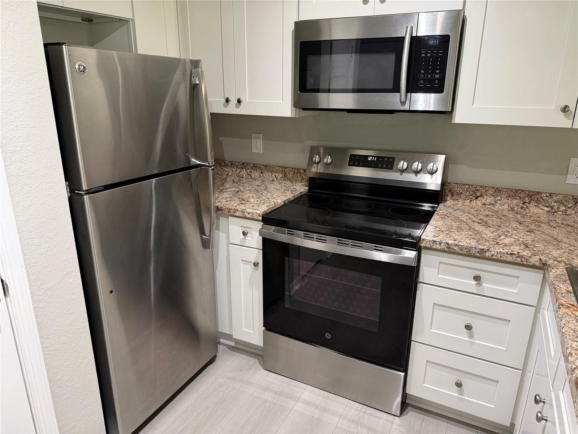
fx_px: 401
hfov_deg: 71.6
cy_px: 217
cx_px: 289
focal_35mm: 24
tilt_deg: -18.4
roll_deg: +0.5
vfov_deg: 56.8
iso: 250
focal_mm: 6.76
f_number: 1.78
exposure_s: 1/60
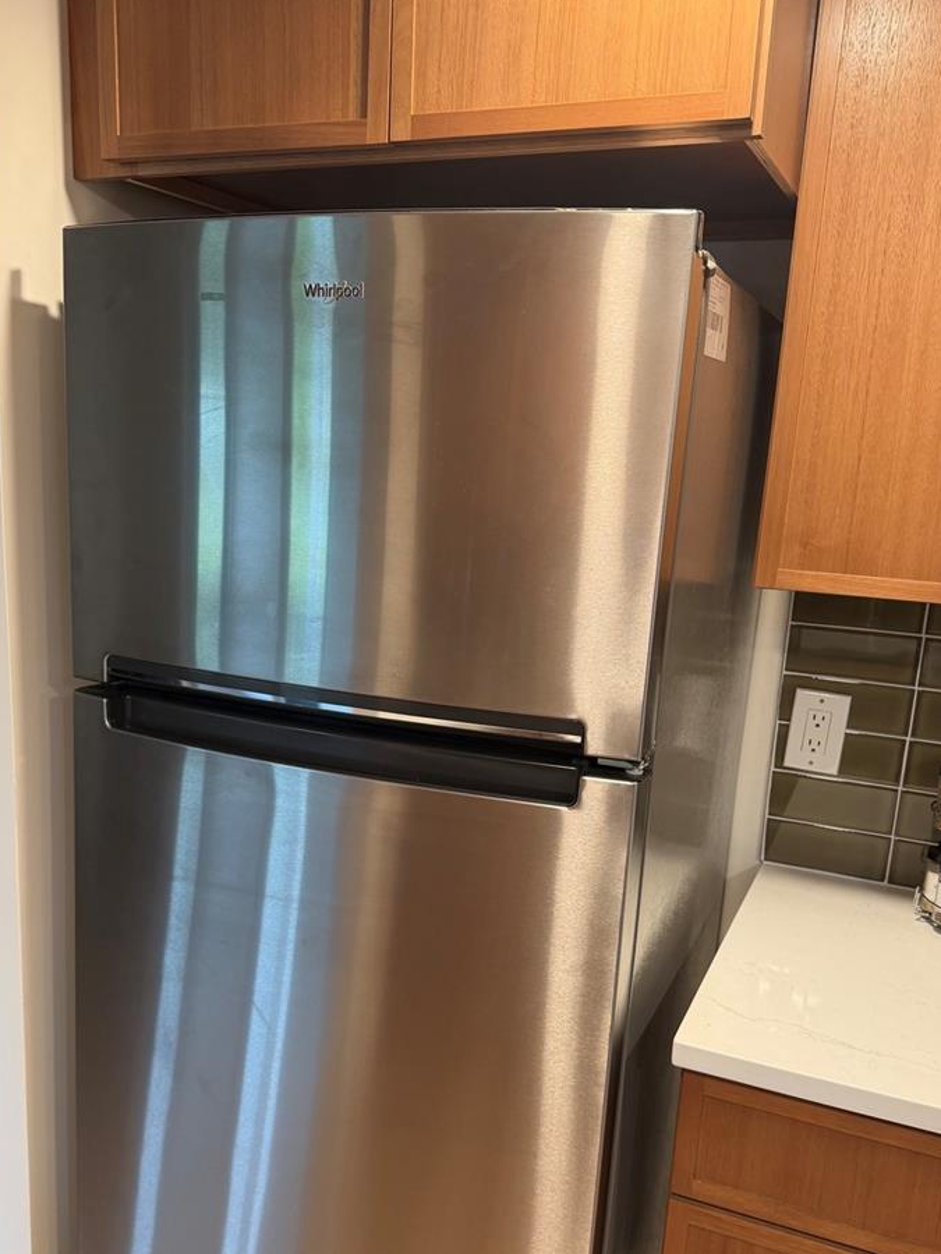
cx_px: 435
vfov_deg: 56.5
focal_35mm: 32
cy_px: 737
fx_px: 1160
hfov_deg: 44.1
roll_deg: -2.9
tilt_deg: -14.1
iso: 125
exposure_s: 1/60
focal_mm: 6.76
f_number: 1.78
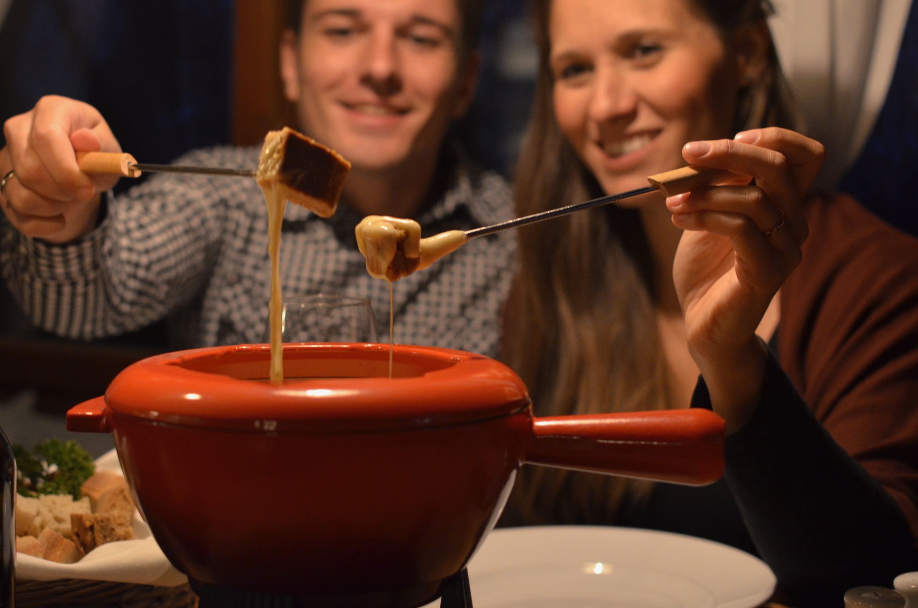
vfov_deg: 20.9
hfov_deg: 31.1
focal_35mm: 65
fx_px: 1644
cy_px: 237
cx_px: 388
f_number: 2.8
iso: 800
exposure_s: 1/30
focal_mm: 35
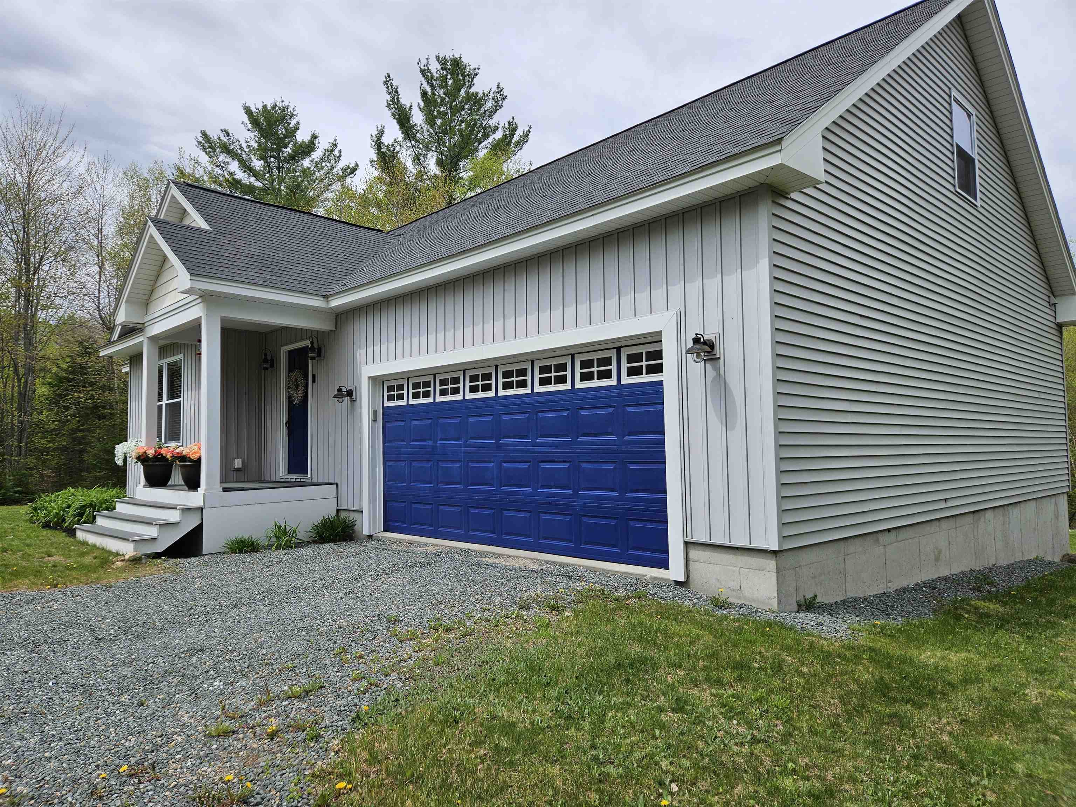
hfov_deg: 73.9
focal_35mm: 23
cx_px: 538
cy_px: 404
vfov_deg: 58.9
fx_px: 715
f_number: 1.8
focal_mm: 5.4
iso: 25
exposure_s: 1/2410
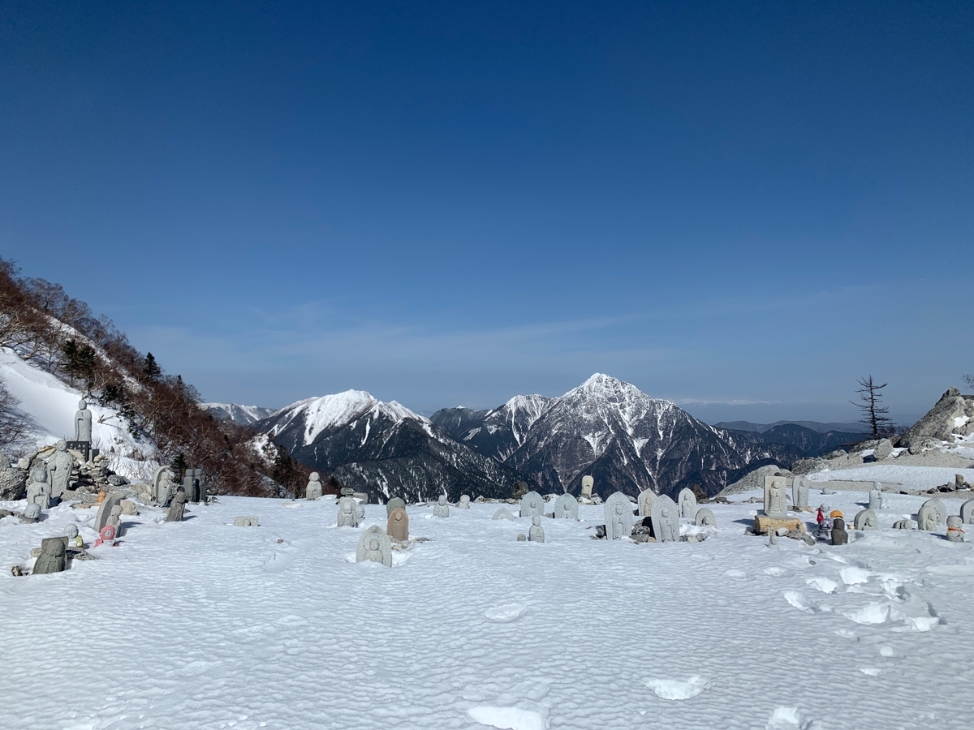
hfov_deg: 67.3
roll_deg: +1.0
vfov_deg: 53.1
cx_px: 487
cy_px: 365
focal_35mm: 26
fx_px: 732
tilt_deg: +4.3
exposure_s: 1/6452
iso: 25
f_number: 1.8
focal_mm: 4.25
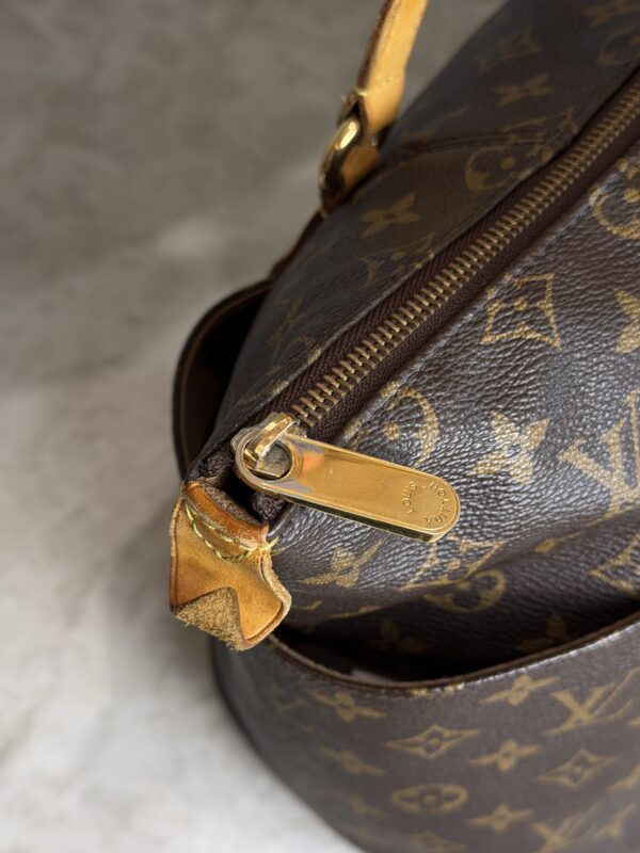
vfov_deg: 39.7
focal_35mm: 48
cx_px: 320
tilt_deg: -57.4
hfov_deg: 30.3
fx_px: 1183
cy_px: 426
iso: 64
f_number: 1.78
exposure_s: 1/60
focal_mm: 6.76
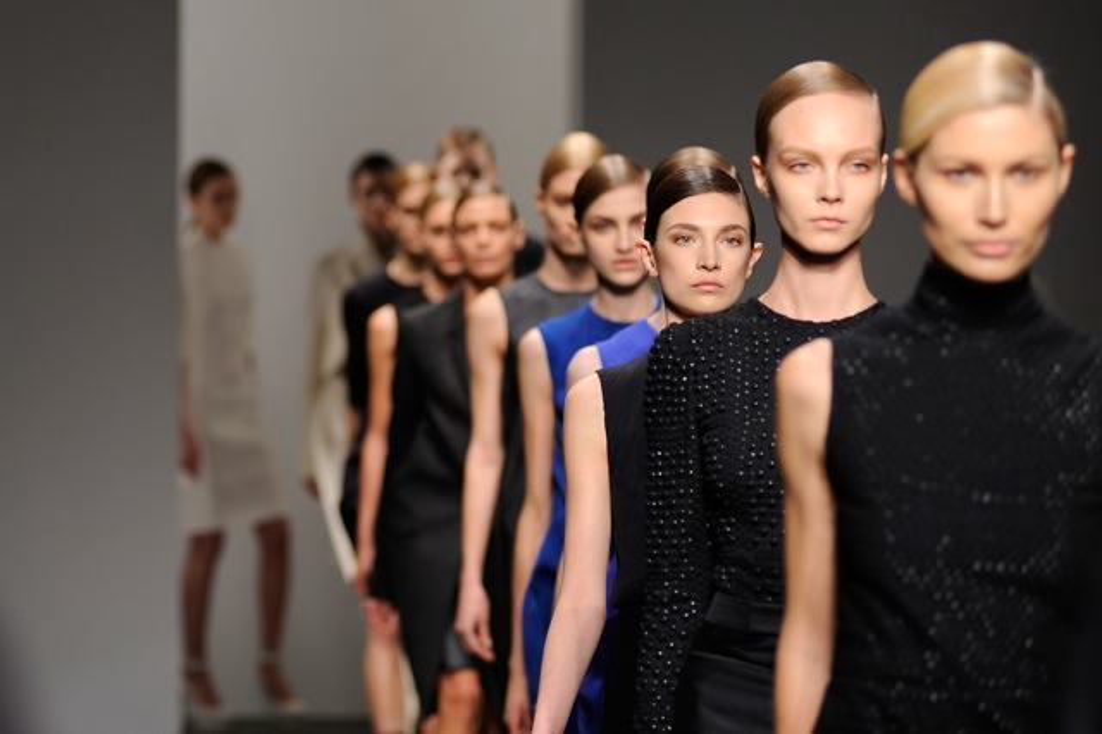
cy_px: 367
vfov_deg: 11.4
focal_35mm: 120
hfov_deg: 17.1
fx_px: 3671
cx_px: 551
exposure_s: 1/320
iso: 500
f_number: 3.2
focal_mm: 120
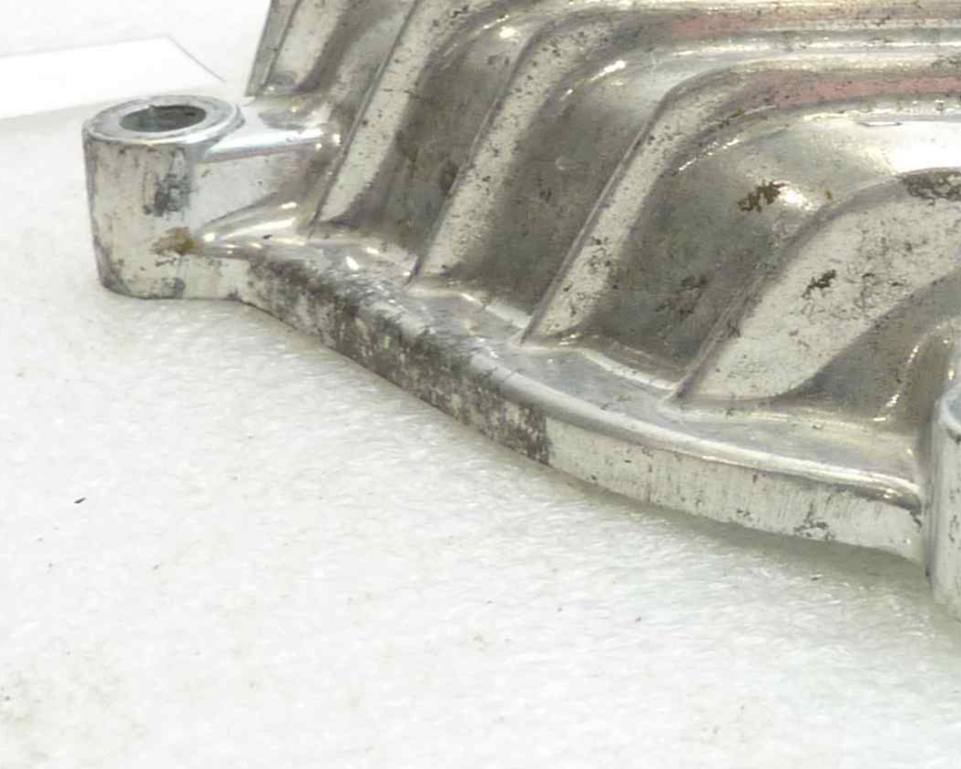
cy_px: 146
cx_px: 1109
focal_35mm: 90
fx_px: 2560
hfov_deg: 20.1
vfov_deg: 16.9
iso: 80
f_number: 3.3
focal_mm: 4.4
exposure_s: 1/15
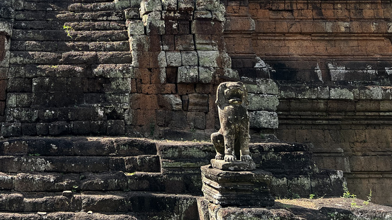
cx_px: 69
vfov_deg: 23.5
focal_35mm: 48
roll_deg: +0.1
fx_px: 499
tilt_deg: +14.9
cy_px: -15
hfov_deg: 40.8
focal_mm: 5.7
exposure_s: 1/1412
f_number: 1.5
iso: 50
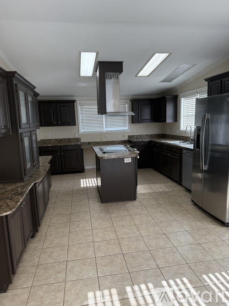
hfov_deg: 56.8
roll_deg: +2.2
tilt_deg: -9.7
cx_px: 114
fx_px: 212
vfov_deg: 71.6
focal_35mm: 24
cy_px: 153
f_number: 1.78
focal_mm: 6.76
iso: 160
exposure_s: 1/241
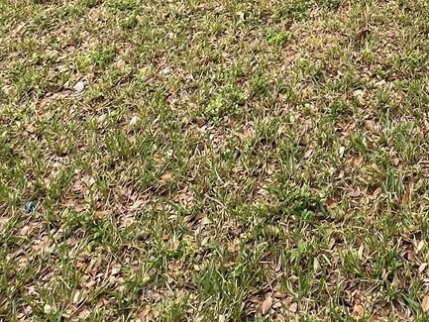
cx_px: 403
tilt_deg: -10.4
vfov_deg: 21.8
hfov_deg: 36.6
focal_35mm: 48
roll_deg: -1.8
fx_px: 595
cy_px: -228
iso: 32
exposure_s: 1/184
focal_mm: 1.57
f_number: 1.8
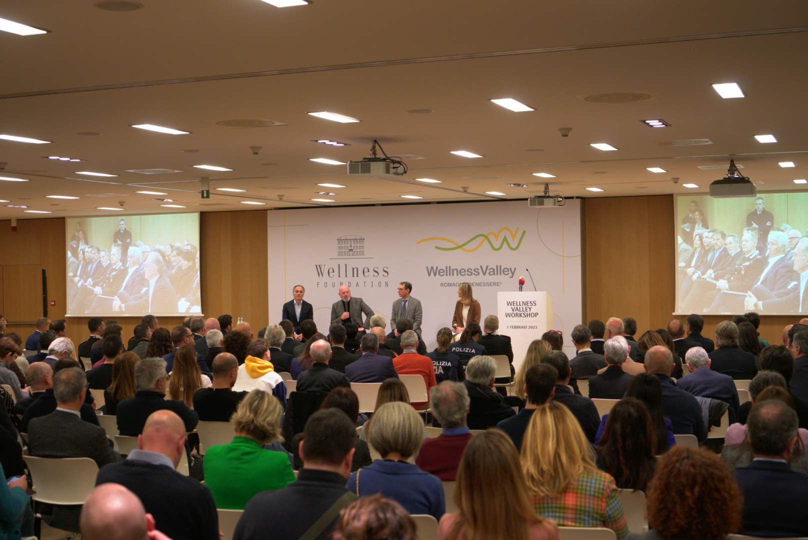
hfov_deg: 38.9
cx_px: 404
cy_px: 270
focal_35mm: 51
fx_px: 1145
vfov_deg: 26.5
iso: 2500
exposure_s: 1/160
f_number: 4.5
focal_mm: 51
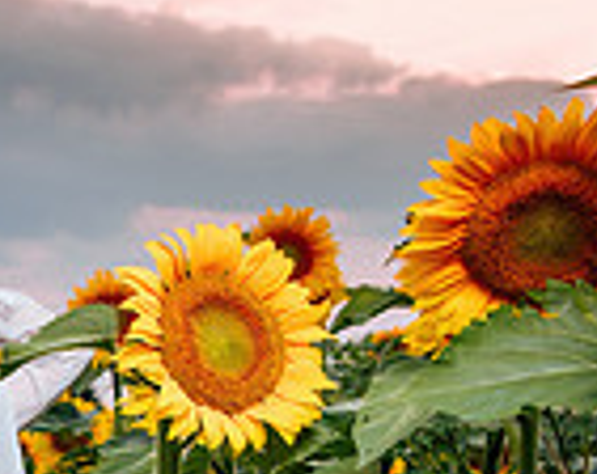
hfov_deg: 16.2
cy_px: 607
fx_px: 1639
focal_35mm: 93
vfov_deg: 15.7
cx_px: -580
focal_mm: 24
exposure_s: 1/160
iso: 64
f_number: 3.5
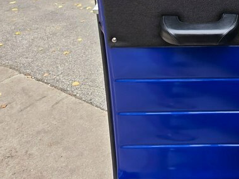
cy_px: -13
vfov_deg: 31.5
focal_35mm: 41
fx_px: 283
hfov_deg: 42.3
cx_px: 212
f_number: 1.9
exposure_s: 1/719
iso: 100
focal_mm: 2.2
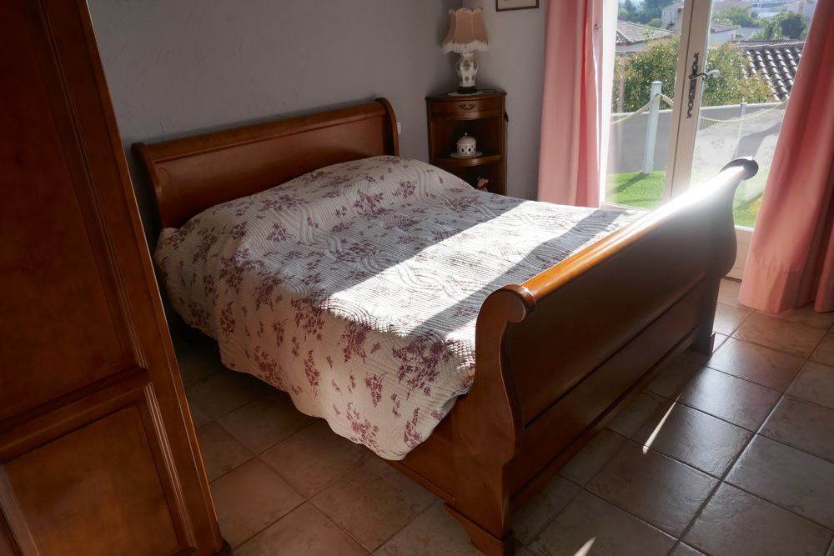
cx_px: 417
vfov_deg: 51.3
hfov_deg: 71.5
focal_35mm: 25
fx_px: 579
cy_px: 278
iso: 125
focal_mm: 9.1
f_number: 2.8
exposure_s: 1/640
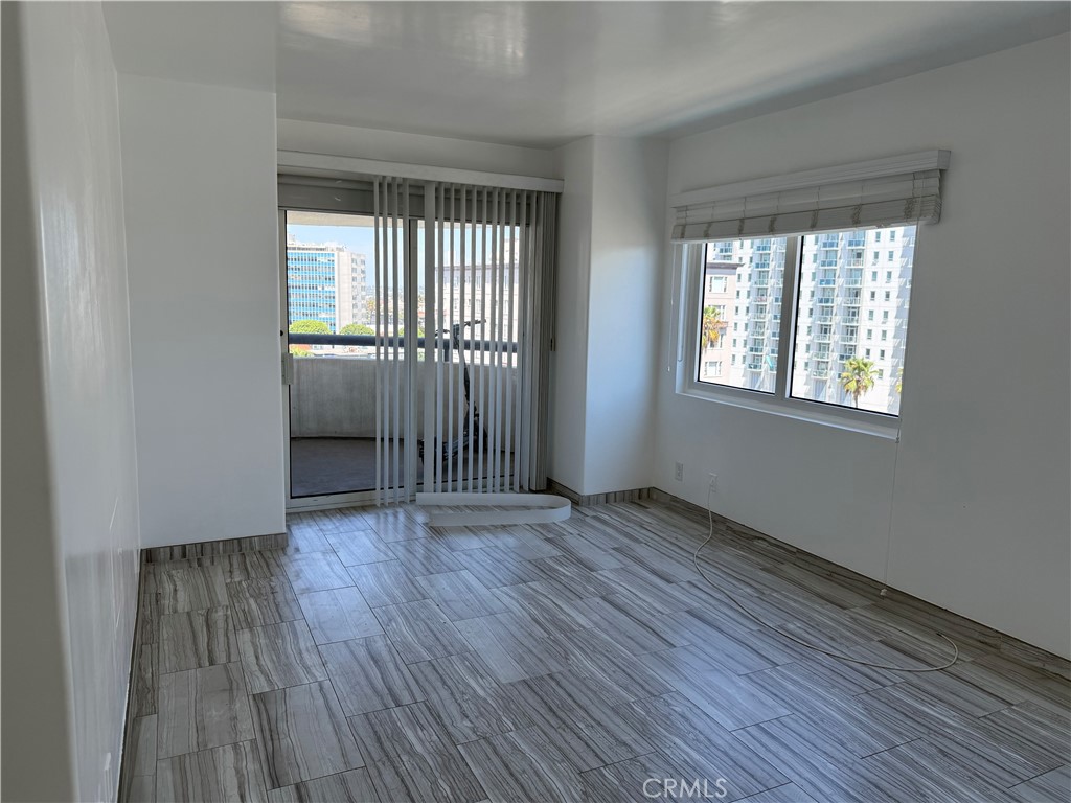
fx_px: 743
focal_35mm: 24
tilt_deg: -7.7
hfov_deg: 71.6
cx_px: 536
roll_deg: -1.1
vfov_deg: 56.8
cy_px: 402
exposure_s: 1/559
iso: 100
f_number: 1.78
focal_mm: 6.76
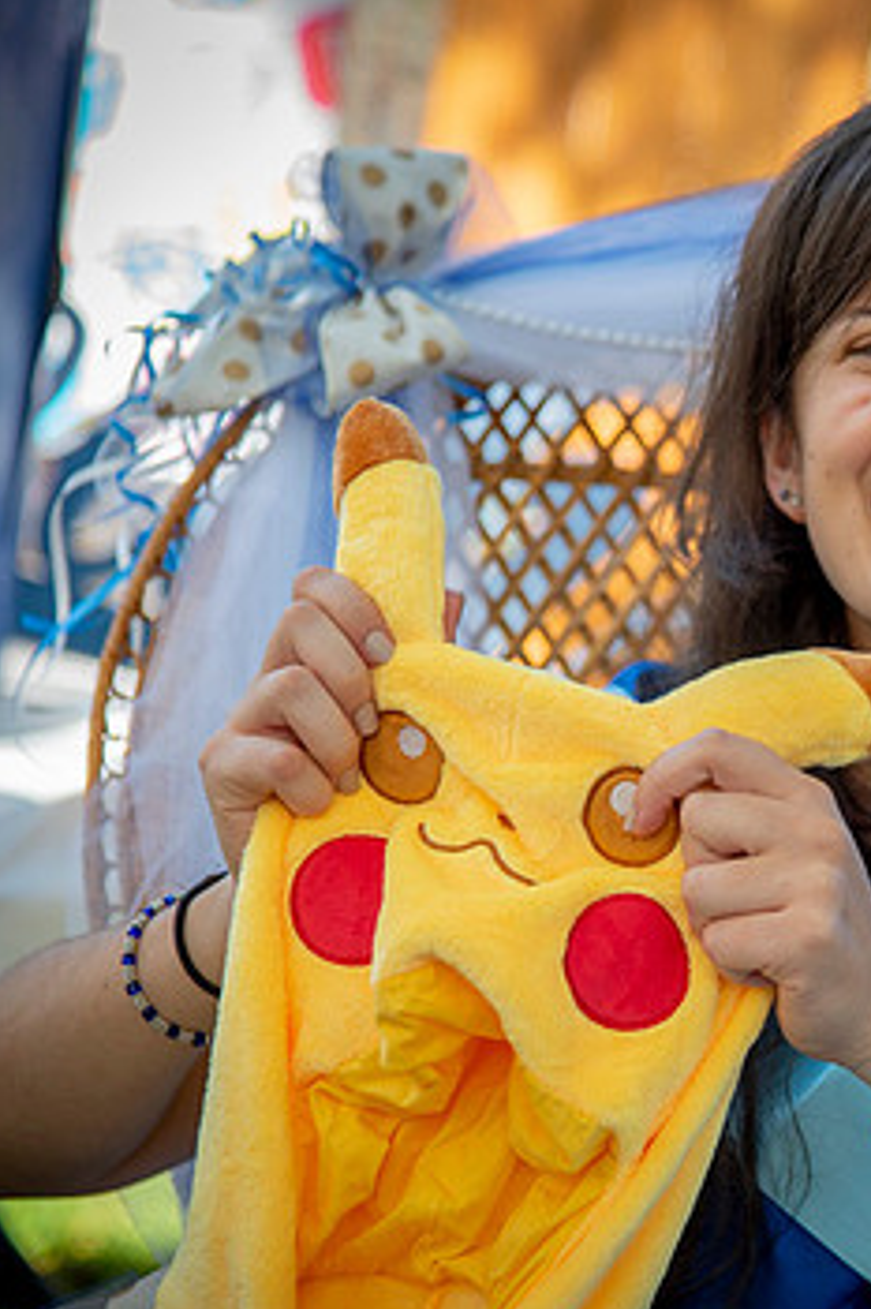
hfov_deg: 7.8
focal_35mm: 174
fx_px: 6321
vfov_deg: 11.8
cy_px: 705
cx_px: 890
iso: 125
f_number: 4
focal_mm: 105
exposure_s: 1/125
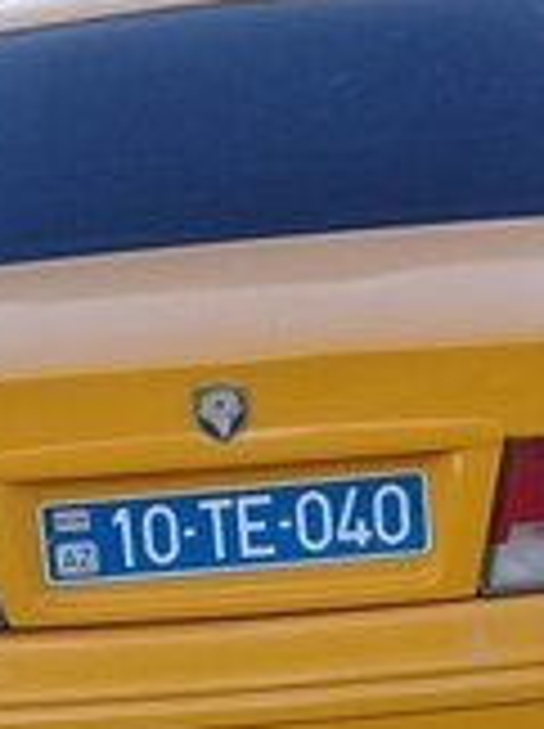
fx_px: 1996
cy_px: 896
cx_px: 301
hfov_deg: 15.5
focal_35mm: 95
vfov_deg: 19.4
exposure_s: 1/328
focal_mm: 3.3
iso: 50
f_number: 2.2
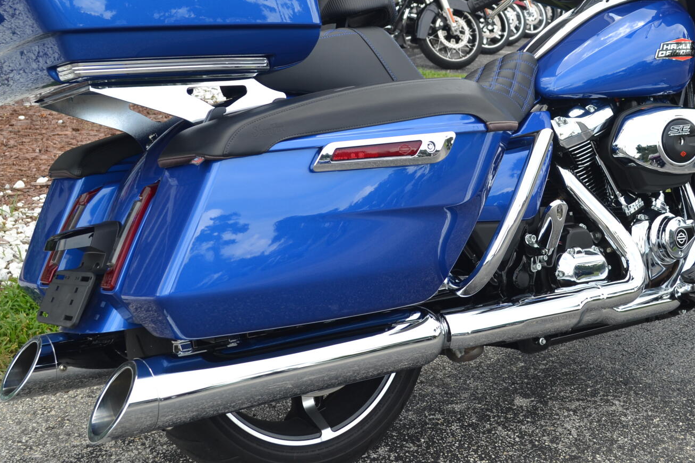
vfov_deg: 24.5
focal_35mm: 55
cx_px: 404
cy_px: 151
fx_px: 1062
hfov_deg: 36.2
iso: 100
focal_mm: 24
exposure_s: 1/125
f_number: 5.6
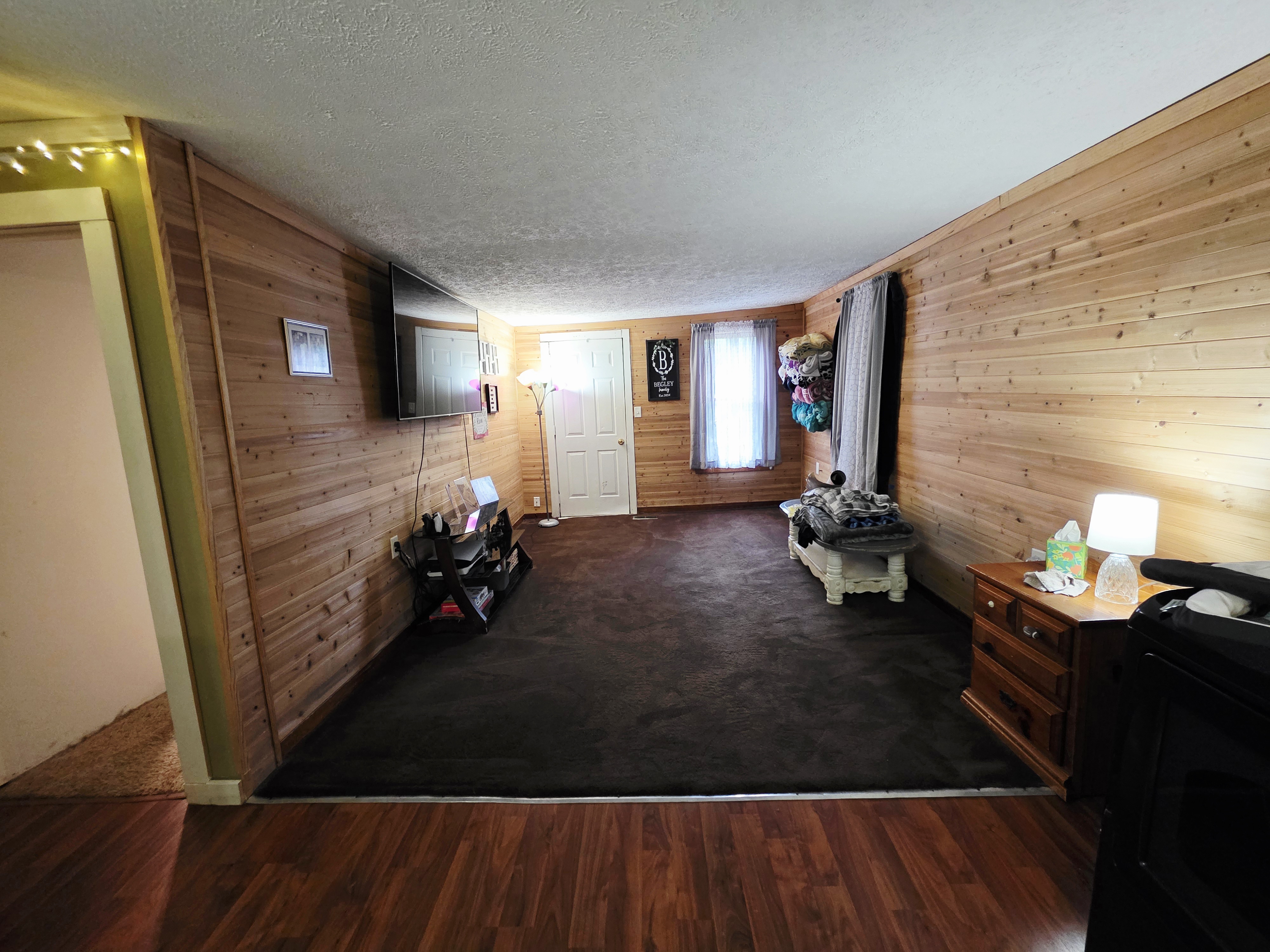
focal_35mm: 13
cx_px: 635
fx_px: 477
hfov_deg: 106.2
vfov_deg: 89.9
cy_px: 476
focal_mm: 2.2
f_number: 1.9
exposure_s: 1/64.9
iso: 640
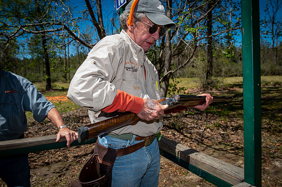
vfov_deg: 46.4
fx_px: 219
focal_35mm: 28
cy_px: 94
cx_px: 141
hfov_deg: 65.5
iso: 50
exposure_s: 1/250
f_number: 5.6
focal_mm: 28
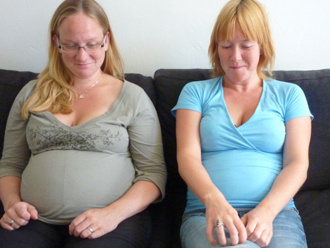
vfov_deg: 32.2
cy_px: 124
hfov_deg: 42.1
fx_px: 429
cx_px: 165
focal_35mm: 45
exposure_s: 1/50
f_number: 3.7
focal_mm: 7.3
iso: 800
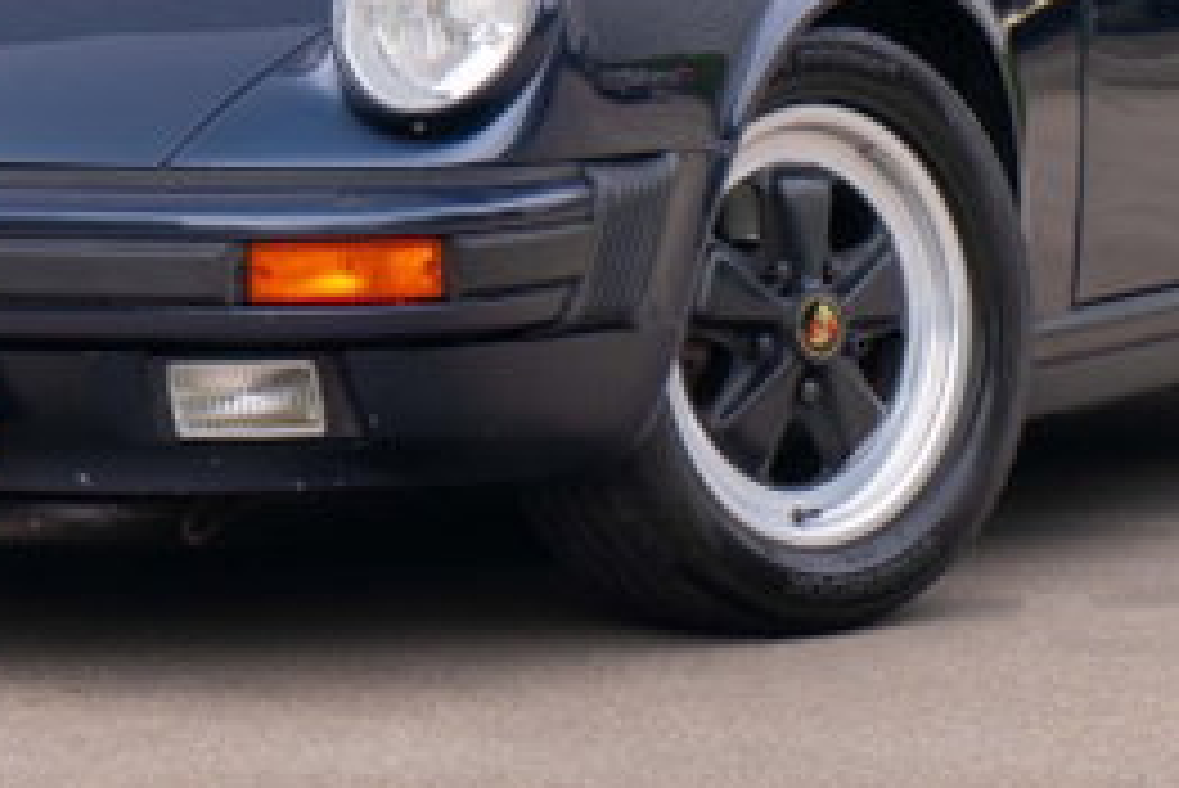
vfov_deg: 6.9
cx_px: 583
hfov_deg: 10.3
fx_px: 6521
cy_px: -54
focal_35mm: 199
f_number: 5.6
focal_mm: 68
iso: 125
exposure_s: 1/50
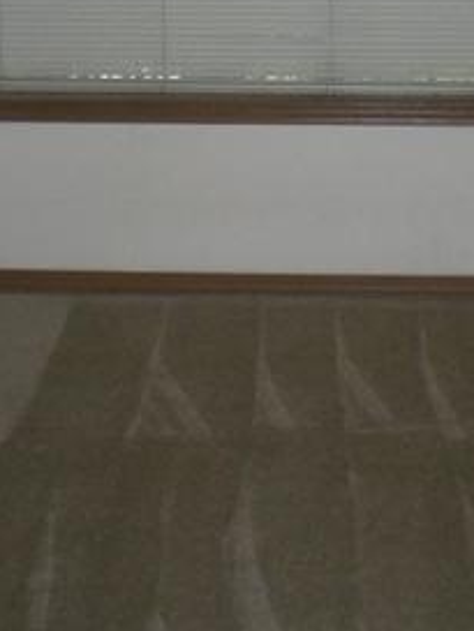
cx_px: 271
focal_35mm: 98
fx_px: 1788
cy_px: 5
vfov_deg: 19.5
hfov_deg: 15.1
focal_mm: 6.3
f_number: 3.1
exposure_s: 1/60
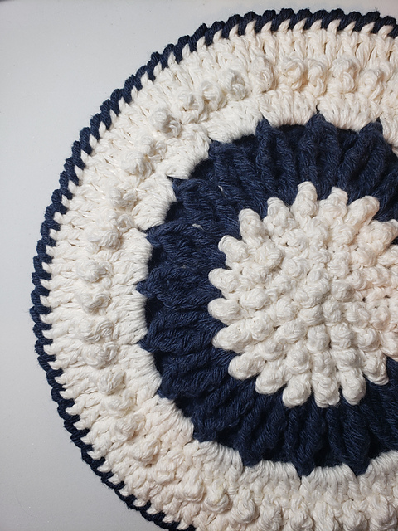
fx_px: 399
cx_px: 199
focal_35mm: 26
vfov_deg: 67.3
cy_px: 266
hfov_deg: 53.1
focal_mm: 4.3
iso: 50
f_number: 2.4
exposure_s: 1/60
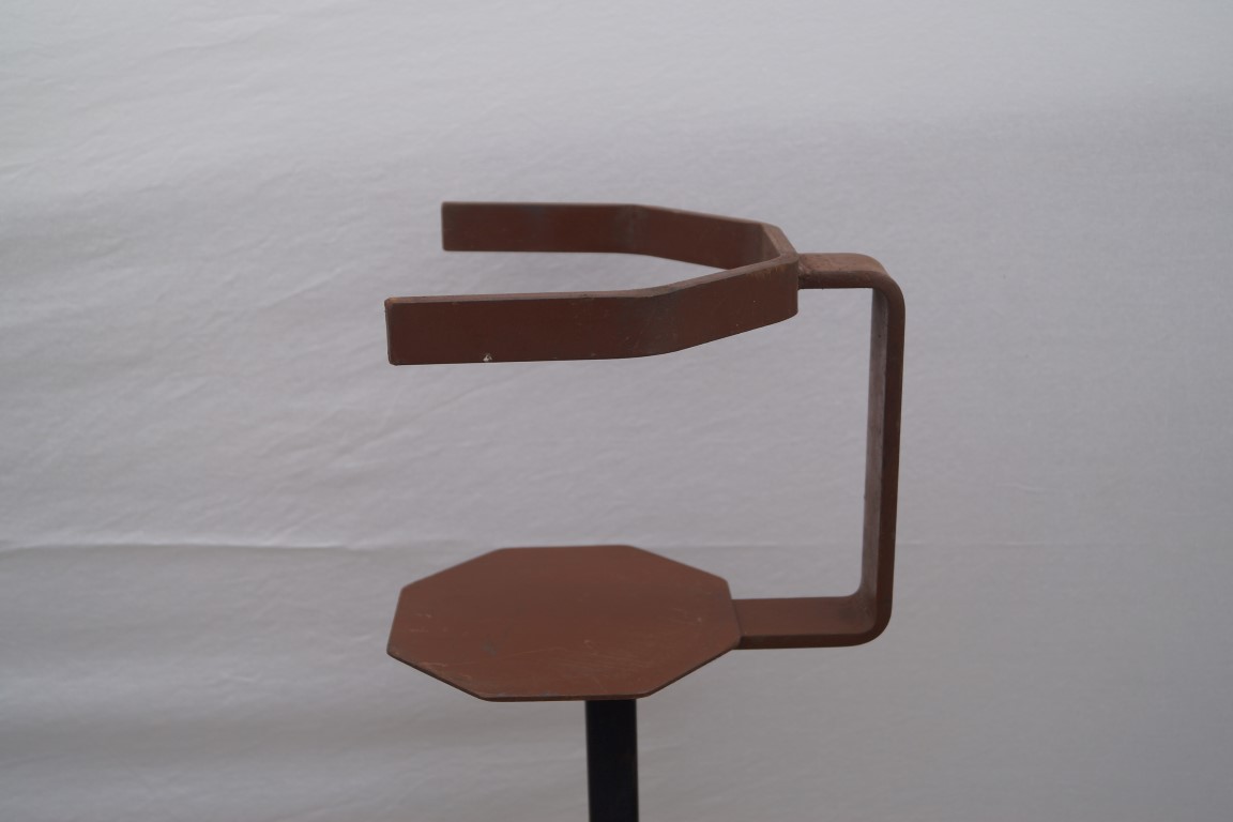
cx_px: 616
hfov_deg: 46.4
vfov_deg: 31.9
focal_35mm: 42
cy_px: 411
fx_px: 1438
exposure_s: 1/250
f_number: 4.5
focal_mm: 28
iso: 100
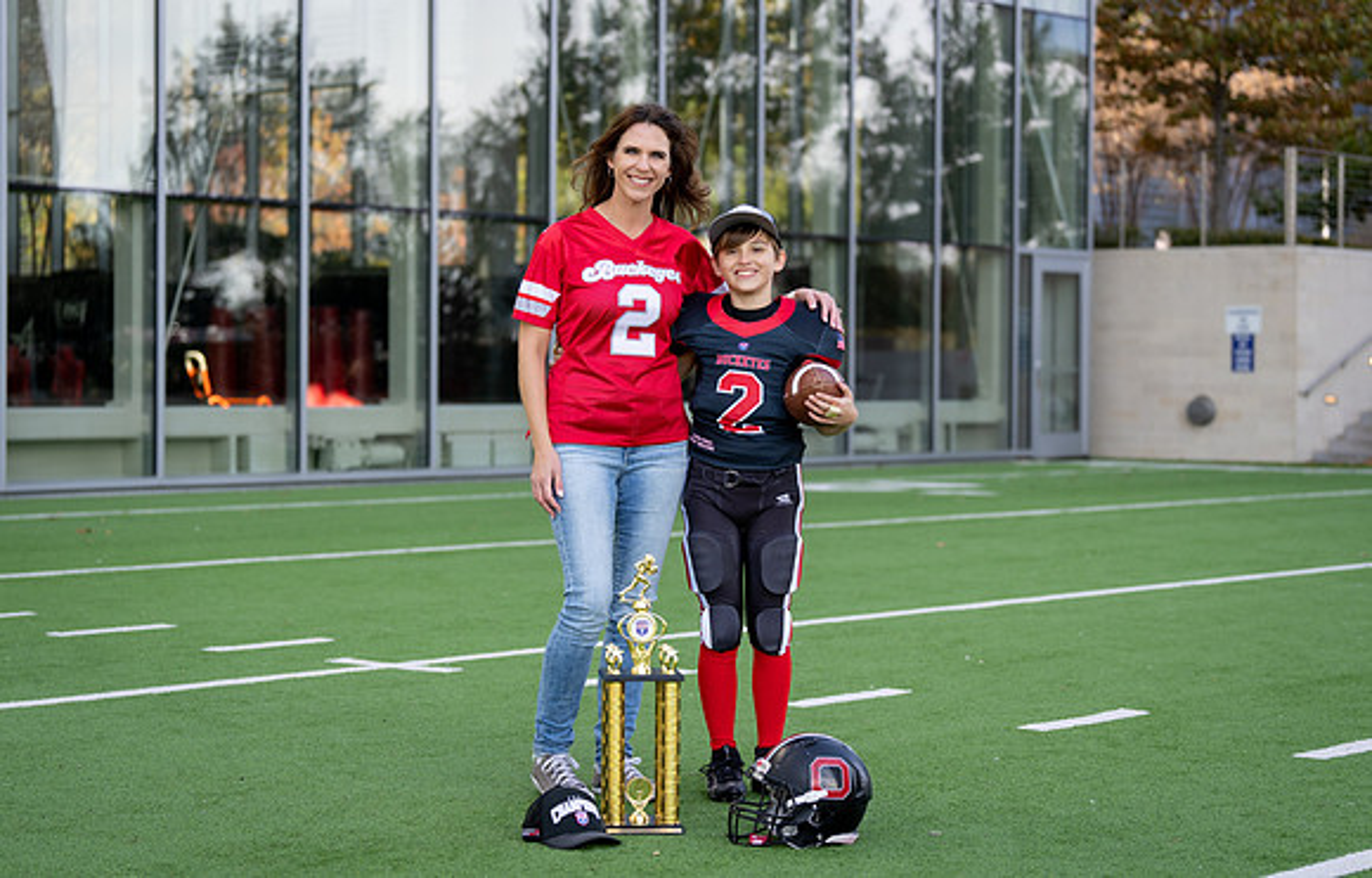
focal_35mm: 75
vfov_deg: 17.6
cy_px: 428
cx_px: 712
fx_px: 2834
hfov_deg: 27.2
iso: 100
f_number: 2.8
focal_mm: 70
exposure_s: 1/400
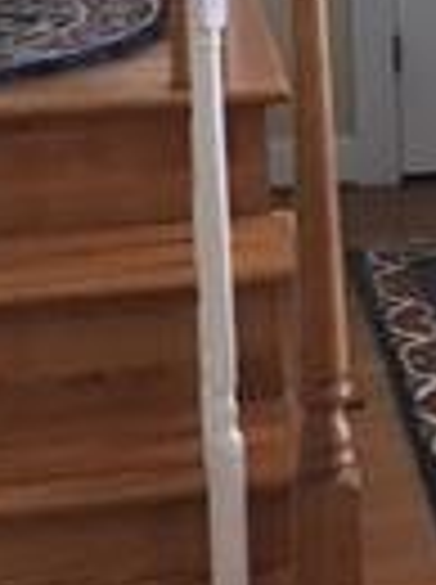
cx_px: 876
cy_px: -36
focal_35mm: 143
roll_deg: +0.4
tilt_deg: -9.1
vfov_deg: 13.6
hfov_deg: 9.6
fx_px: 2409
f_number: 2.2
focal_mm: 4.15
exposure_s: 1/20
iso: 200
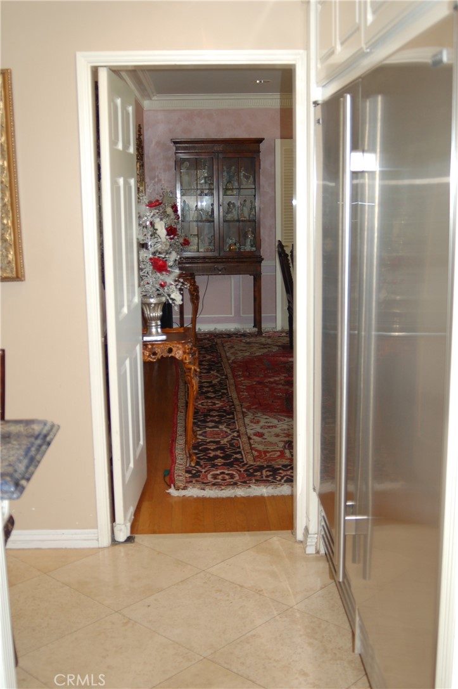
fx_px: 803
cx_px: 229
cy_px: 344
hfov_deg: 31.8
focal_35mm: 42
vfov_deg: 46.4
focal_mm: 28
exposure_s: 1/60
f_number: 3.3
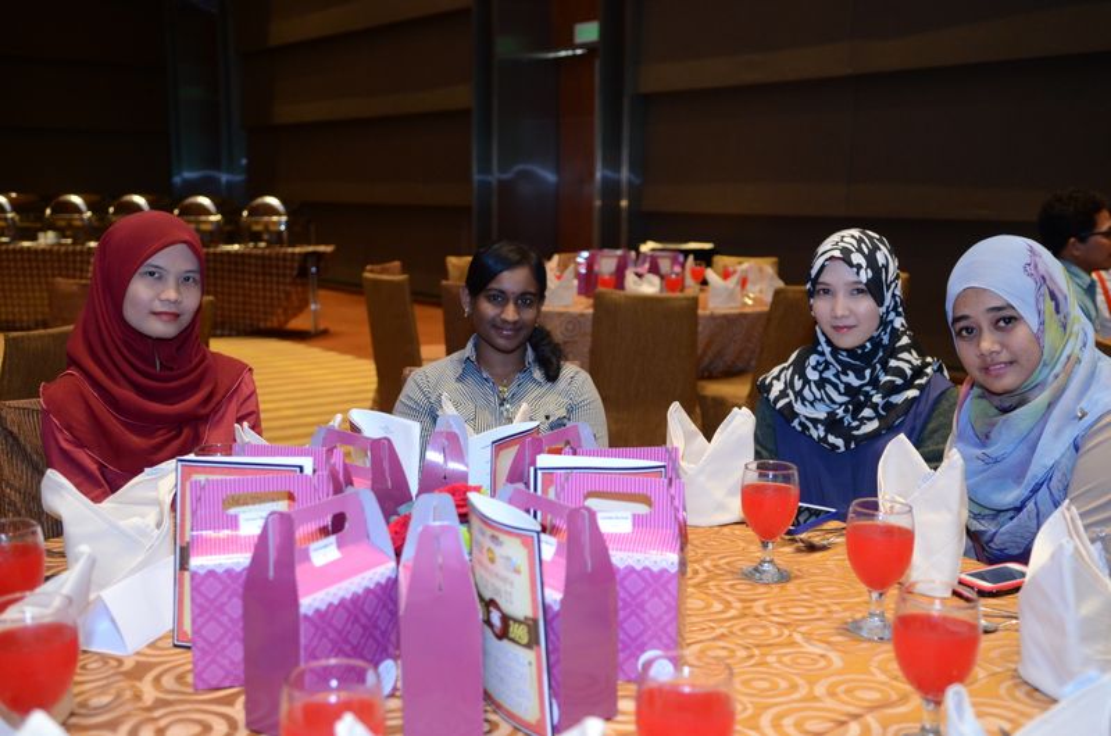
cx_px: 556
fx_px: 1201
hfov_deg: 49.6
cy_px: 368
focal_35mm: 39
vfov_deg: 34.1
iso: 1250
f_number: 2.8
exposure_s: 1/60
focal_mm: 26
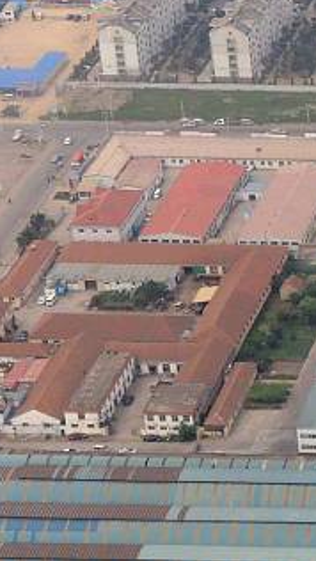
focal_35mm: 175
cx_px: 921
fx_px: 2604
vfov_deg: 12.3
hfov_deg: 6.4
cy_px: 246
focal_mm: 44
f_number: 11
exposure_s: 1/500
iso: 800
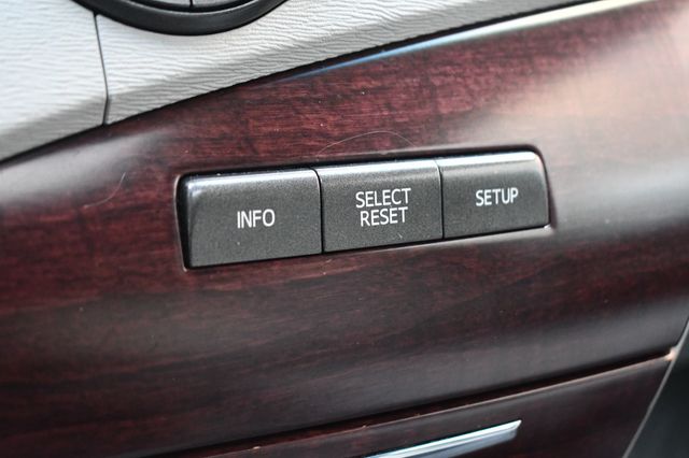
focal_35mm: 67
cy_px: 229
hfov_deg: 30.1
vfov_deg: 20.3
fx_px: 1282
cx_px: 344
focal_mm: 45
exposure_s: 1/100
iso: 3200
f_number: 5
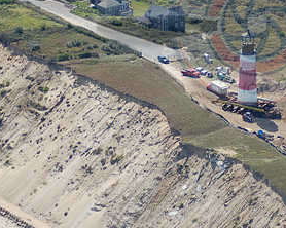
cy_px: 73
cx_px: 243
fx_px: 1988
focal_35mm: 235
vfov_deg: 6.6
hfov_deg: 8.2
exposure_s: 1/800
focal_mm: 80
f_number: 4.2
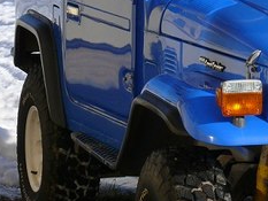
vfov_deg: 5.6
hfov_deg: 7.4
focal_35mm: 264
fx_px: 2045
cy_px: 79
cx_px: 315
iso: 100
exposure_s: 1/320
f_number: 5.6
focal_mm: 16.2
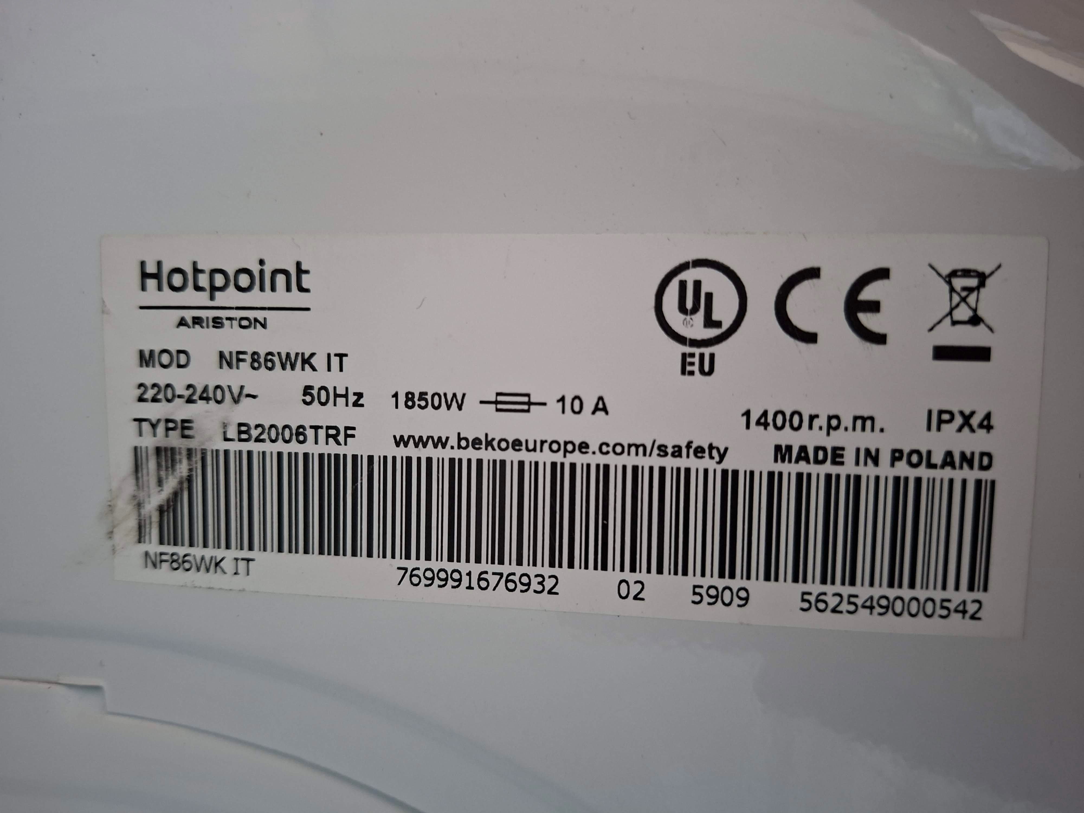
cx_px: 542
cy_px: 406
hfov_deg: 73.9
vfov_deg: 58.9
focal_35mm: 23
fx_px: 720
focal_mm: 5.54
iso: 320
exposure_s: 1/25
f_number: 1.8
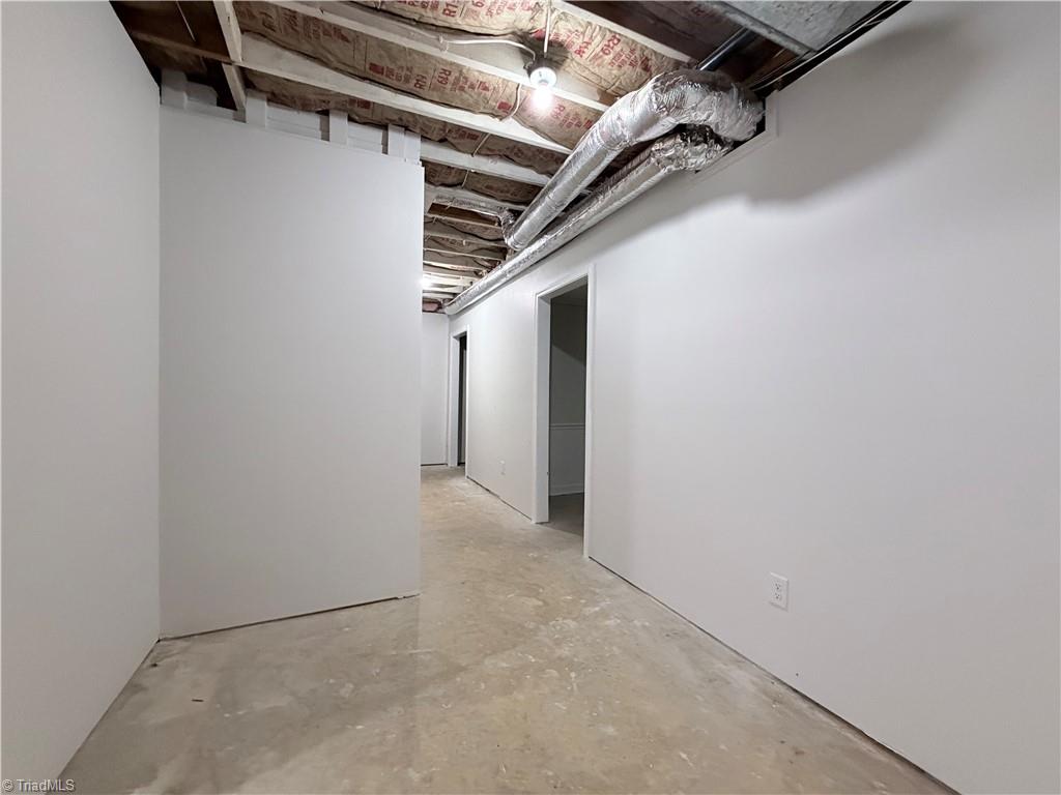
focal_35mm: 14
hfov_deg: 102.1
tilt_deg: -0.9
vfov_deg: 85.7
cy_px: 398
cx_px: 530
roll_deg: -0.8
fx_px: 429
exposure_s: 1/60
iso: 640
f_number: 2.2
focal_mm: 2.22
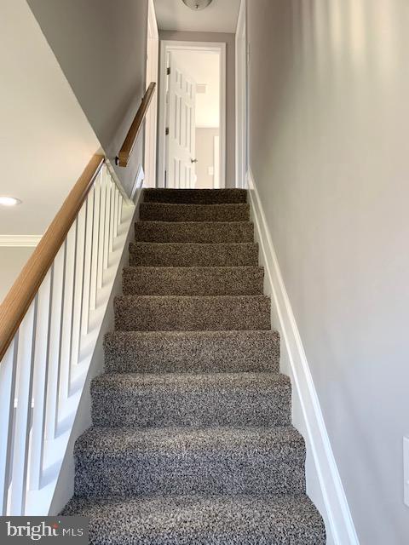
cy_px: 272
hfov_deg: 53.1
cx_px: 204
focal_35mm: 26
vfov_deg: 67.3
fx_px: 410
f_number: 1.8
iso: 100
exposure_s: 1/90
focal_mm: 4.25
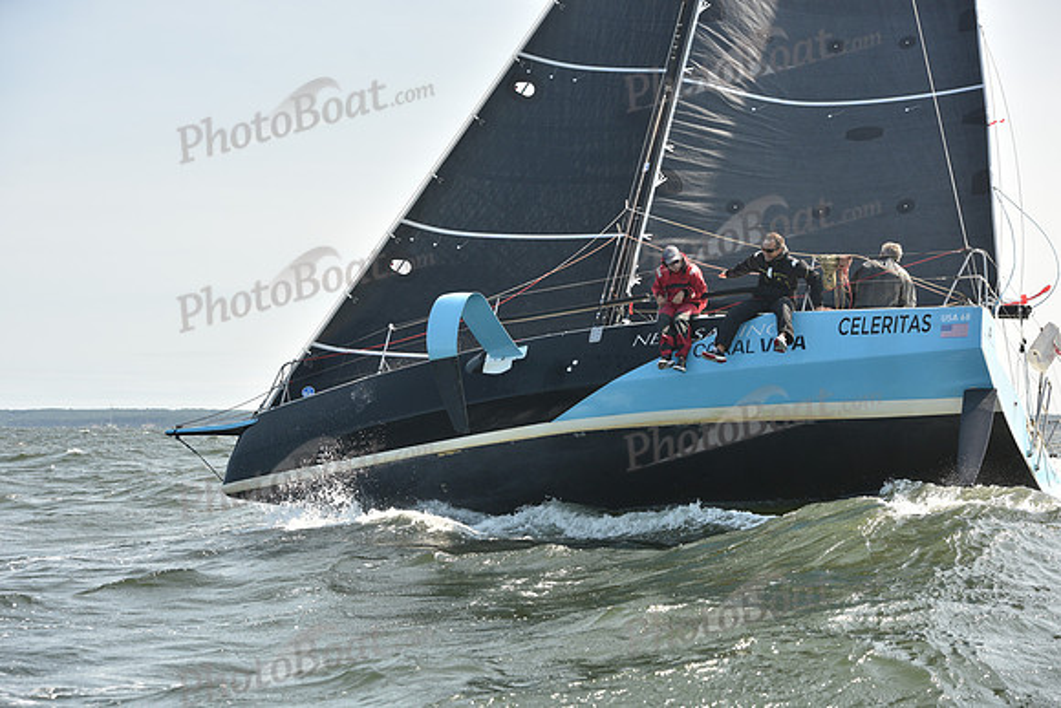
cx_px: 530
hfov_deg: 28.8
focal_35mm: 70
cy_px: 354
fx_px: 2063
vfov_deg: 19.5
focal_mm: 70
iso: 250
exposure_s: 1/800
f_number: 6.3
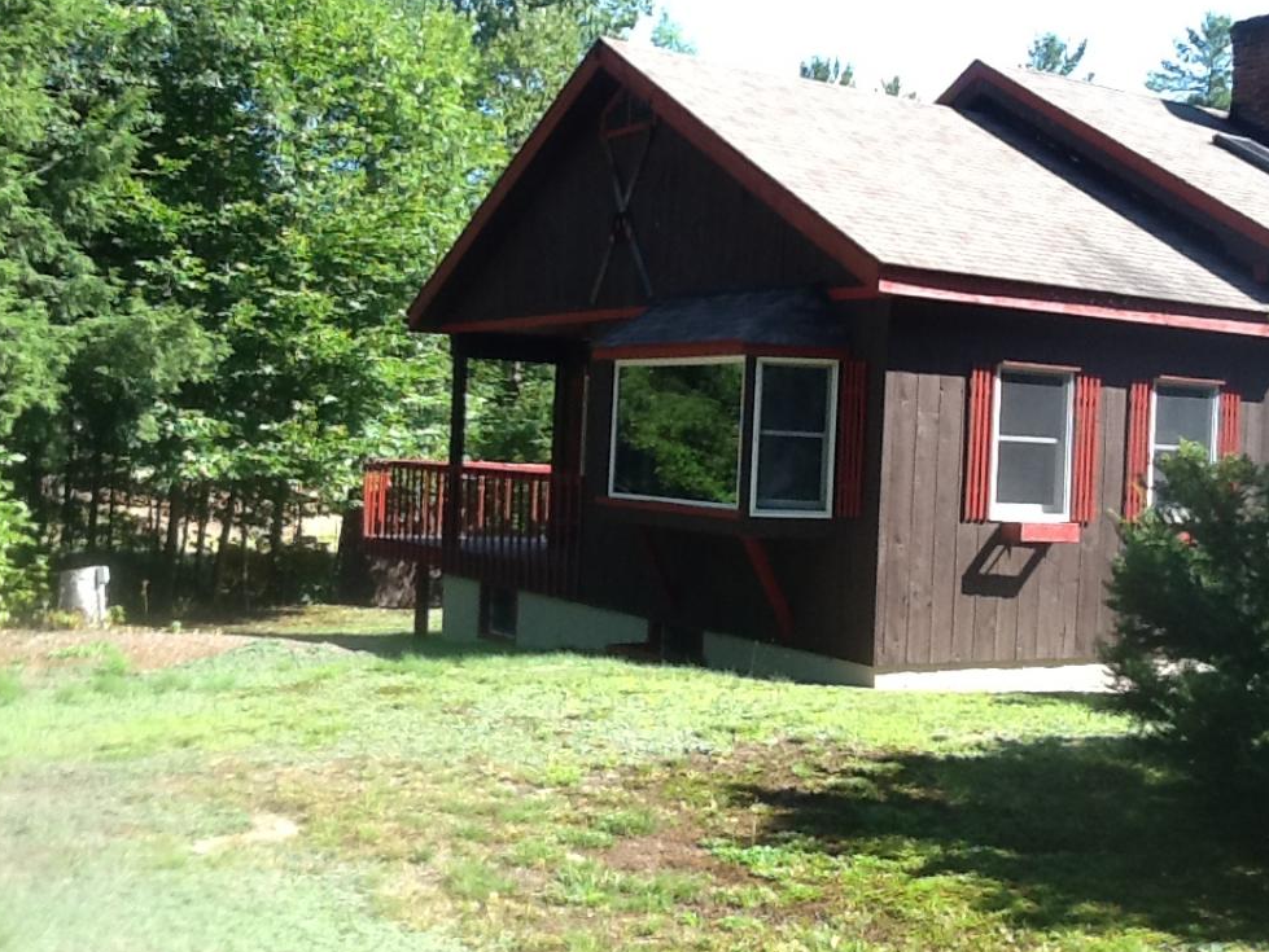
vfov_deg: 31.5
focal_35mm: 46
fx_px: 1687
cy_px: 461
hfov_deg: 41.2
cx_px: 629
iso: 40
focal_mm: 2.03
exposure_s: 1/294
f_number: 2.4
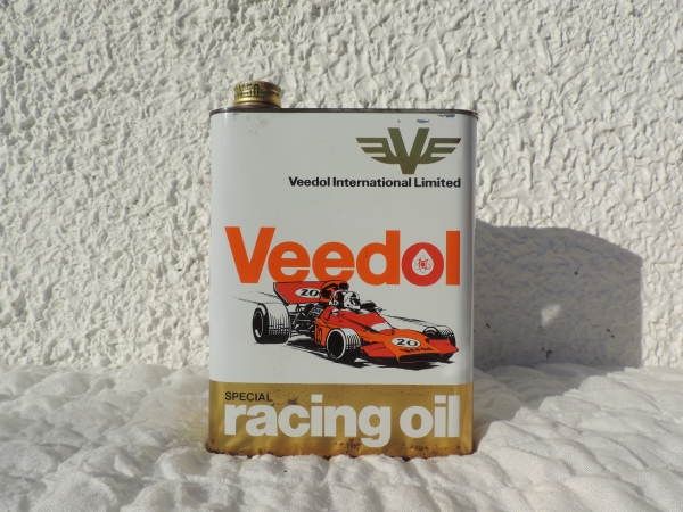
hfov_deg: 63.4
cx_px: 342
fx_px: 552
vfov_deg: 49.7
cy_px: 256
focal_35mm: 28
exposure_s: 1/1250
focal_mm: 4.9
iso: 80
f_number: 4.3
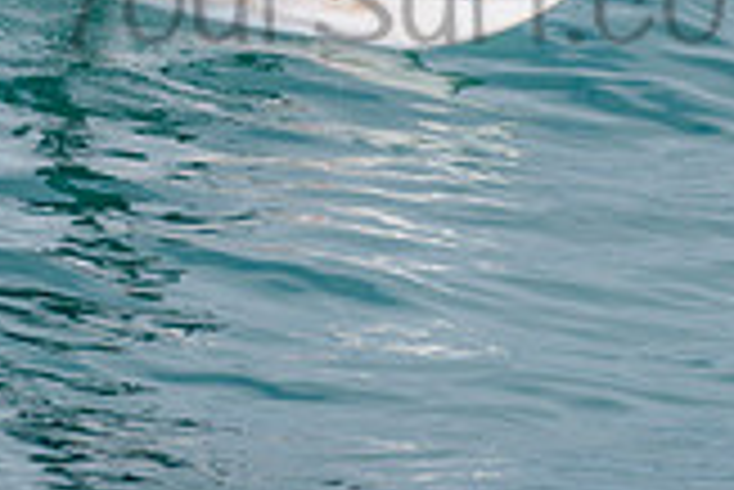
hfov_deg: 0.9
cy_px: -152
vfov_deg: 0.6
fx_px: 44548
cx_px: 541
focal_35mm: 2183
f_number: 5.6
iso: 125
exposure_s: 1/2000
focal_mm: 500
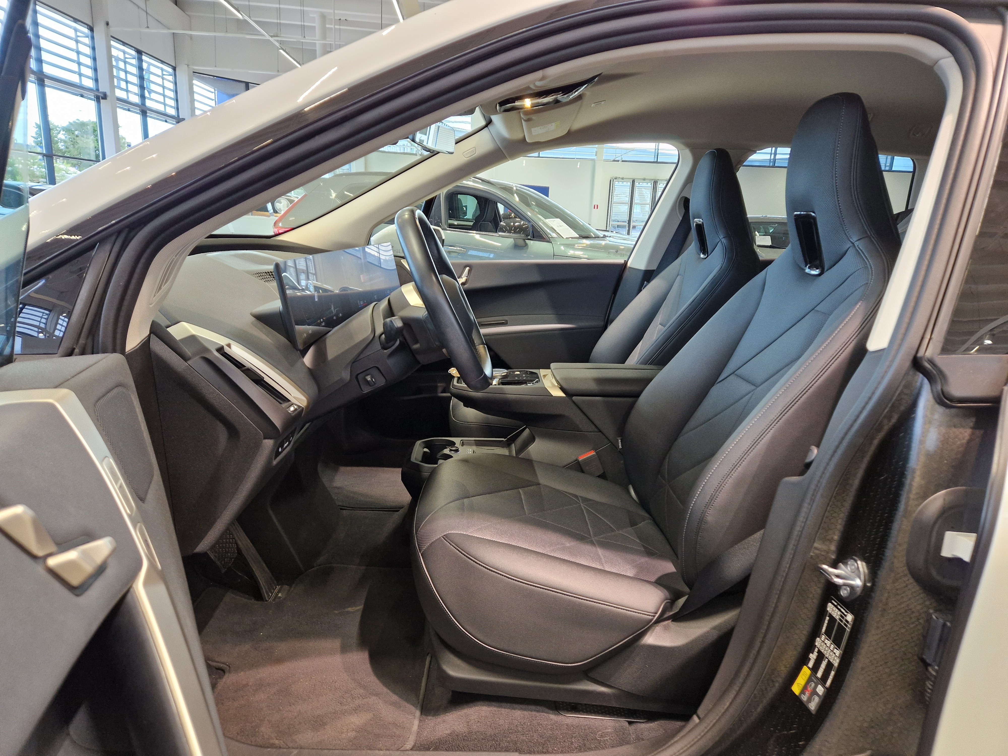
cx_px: 504
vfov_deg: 58.9
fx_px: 670
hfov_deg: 73.9
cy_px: 378
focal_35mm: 23
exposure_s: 1/100
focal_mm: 5.4
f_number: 1.8
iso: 200
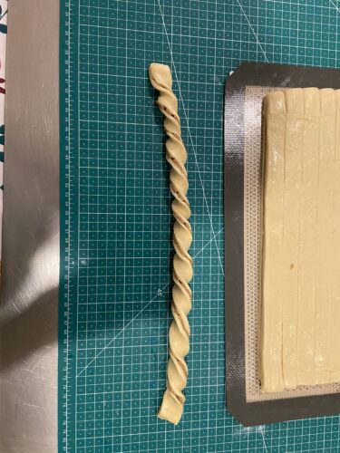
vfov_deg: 67.3
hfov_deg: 53.1
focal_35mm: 26
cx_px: 170
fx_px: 340
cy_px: 226
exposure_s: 1/33
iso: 500
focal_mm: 4.25
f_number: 1.8
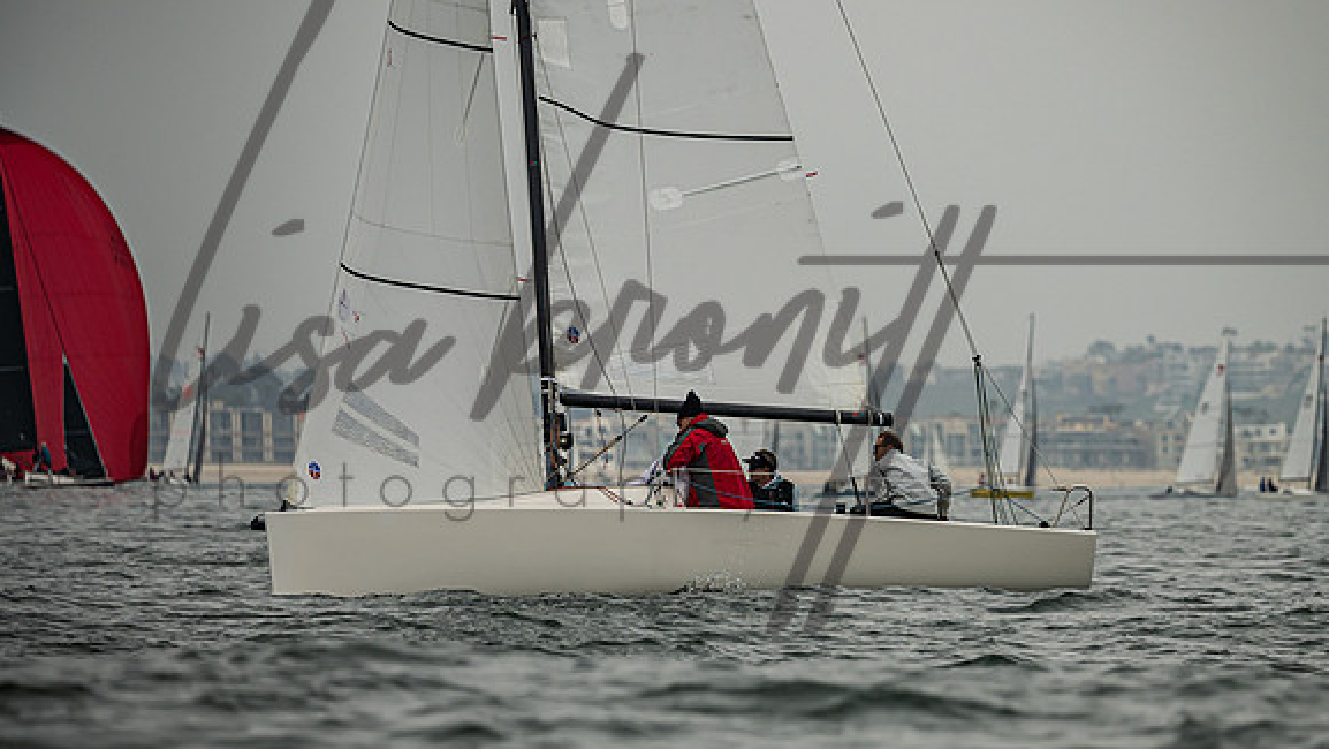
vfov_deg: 3.6
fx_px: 11774
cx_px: 845
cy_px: 409
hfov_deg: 6.5
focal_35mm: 334
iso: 200
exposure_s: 1/4000
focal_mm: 250
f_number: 5
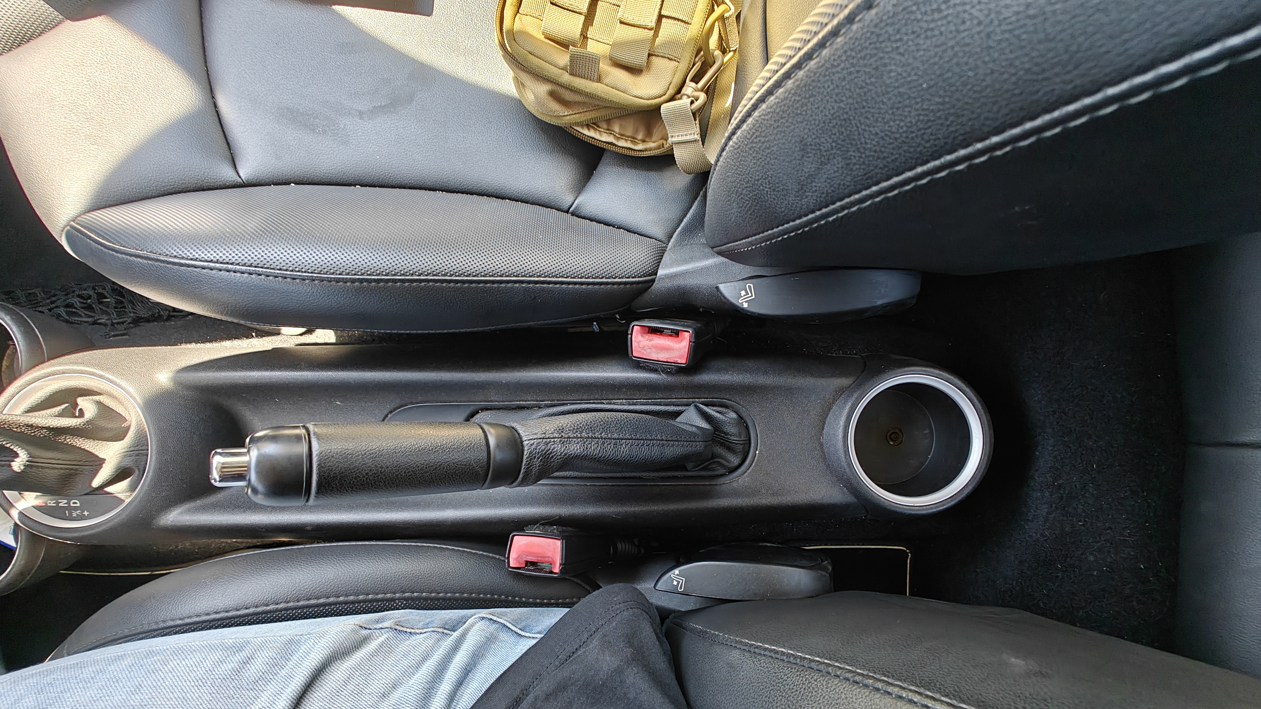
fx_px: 535
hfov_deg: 99.4
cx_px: 643
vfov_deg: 66.7
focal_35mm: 16
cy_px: 412
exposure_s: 1/50
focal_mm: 2.59
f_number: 2.2
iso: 125
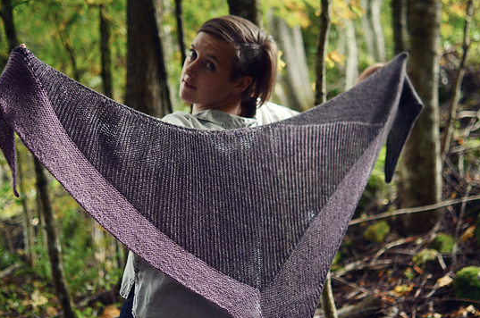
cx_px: 234
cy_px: 188
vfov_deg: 21.6
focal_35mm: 63
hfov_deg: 32.1
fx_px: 833
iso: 100
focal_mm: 35
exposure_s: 1/50
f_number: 1.8
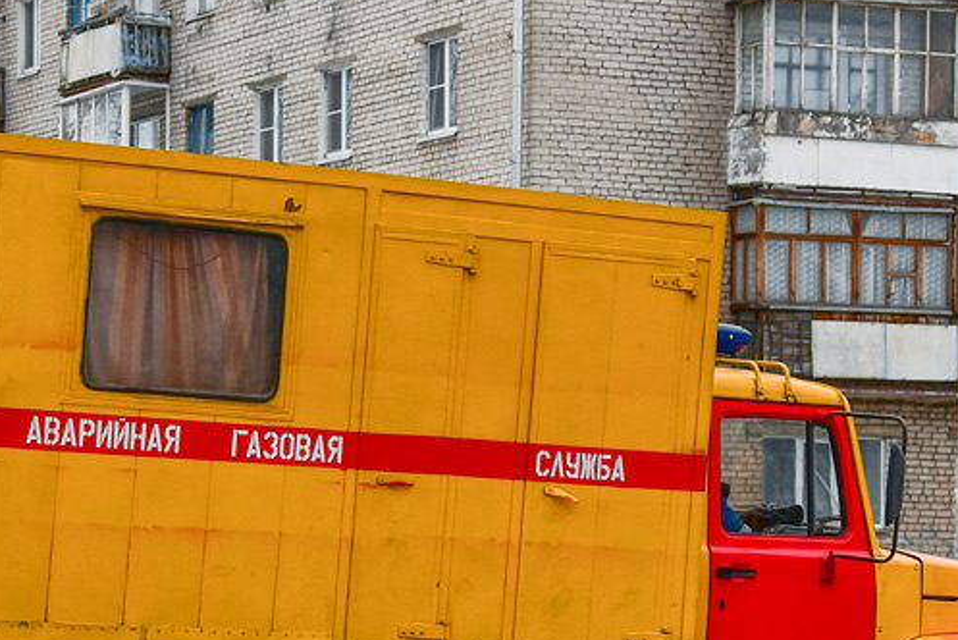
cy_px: 374
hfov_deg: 18.4
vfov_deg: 12.4
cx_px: 312
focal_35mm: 111
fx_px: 2955
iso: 400
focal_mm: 46
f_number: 4.2
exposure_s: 1/1000
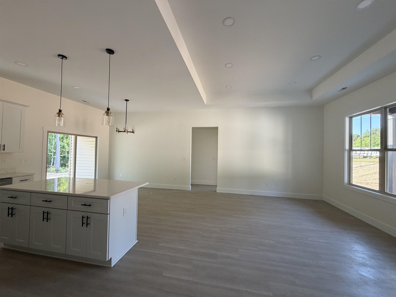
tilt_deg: +0.9
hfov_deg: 102.1
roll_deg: -1.2
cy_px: 148
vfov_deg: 85.7
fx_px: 160
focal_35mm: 14
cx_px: 198
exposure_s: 1/121
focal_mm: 2.22
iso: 250
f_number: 2.2
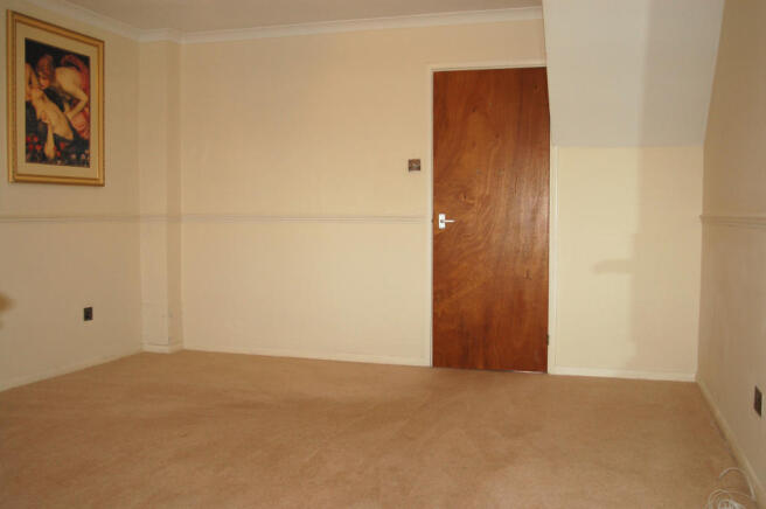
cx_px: 383
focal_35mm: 36
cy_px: 254
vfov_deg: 36.8
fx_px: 765
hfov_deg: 53.2
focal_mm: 24
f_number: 4
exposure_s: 1/60
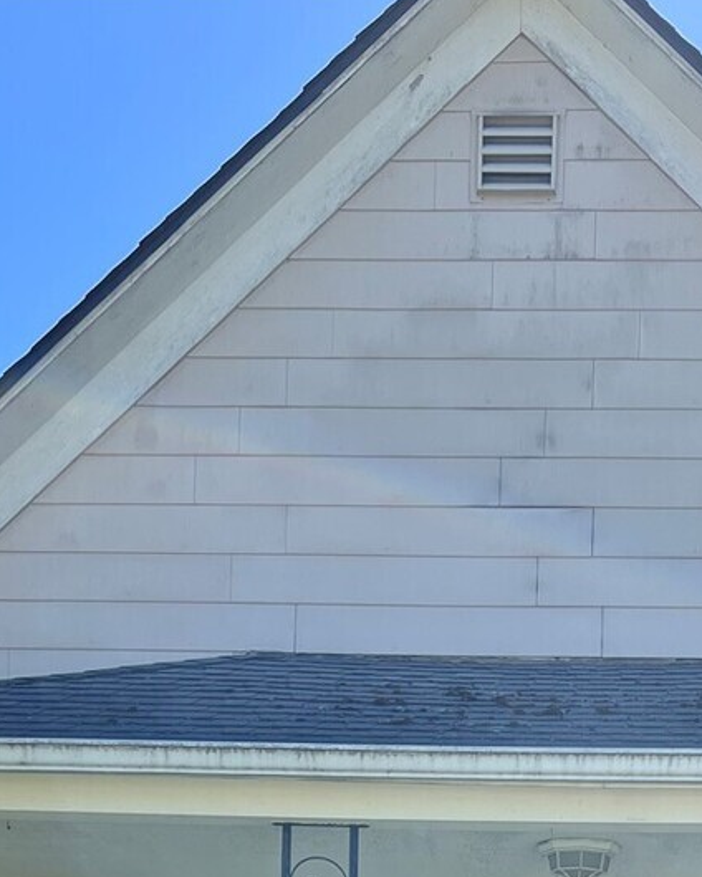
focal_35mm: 69
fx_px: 1792
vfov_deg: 23.8
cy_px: 1178
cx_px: 490
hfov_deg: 22.0
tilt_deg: +0.8
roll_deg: -1.2
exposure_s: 1/1252
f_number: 1.5
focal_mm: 5.7
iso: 50
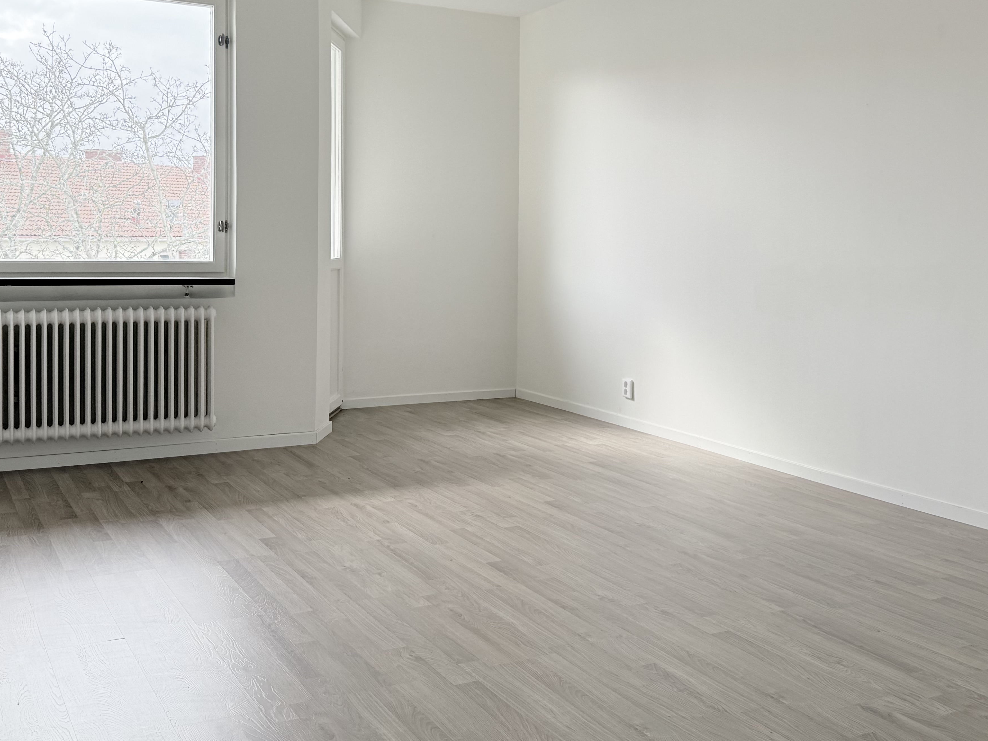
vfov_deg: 36.4
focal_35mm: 39
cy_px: 248
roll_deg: -0.5
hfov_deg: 47.8
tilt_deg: -0.4
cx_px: 521
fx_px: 1113
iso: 100
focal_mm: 6.76
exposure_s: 1/287
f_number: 1.78
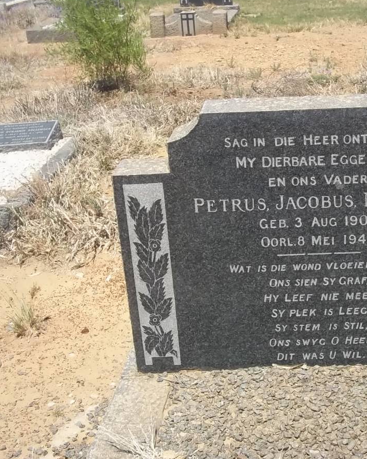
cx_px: 276
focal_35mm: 53
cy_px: 226
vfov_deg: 35.4
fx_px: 720
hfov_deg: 28.2
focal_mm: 7.1
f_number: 6.3
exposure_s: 1/320
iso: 80
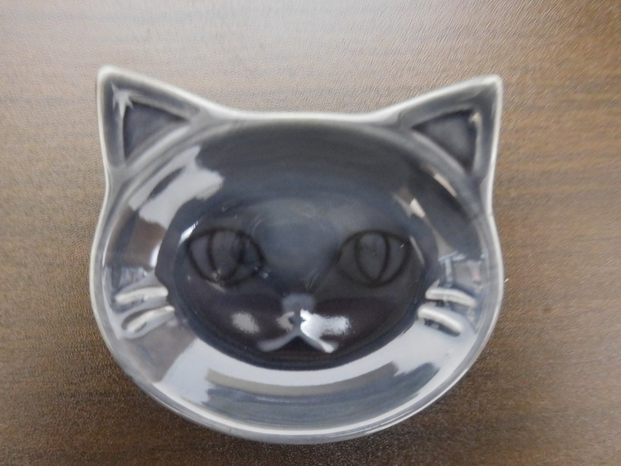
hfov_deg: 69.4
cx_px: 310
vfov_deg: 54.9
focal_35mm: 25
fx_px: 448
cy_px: 233
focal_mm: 4.5
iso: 800
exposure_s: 1/5
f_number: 3.3
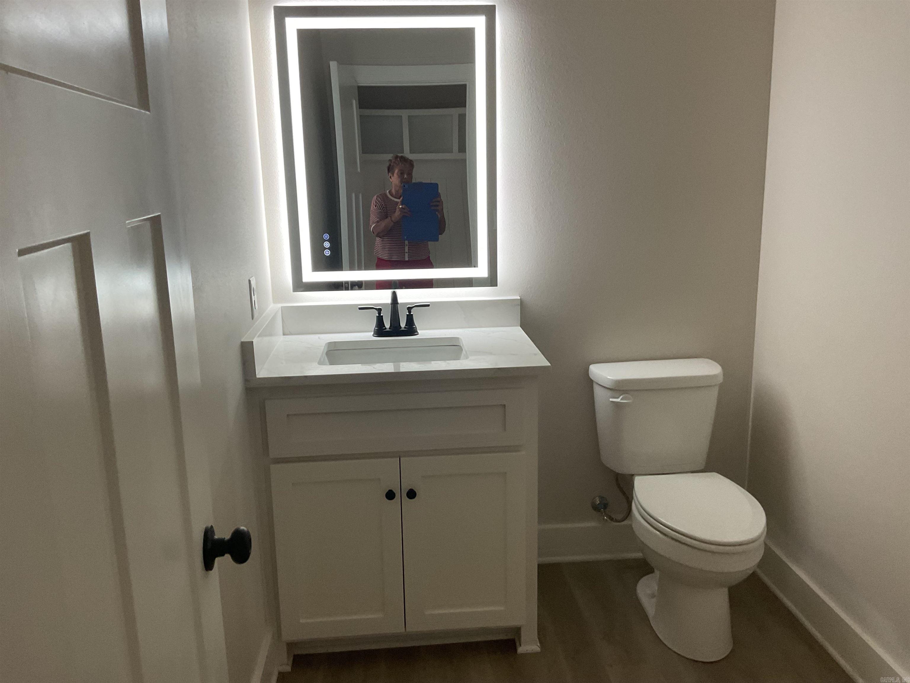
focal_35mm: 29
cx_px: 455
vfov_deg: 48.2
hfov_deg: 61.7
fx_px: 762
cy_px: 342
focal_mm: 3
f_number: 1.8
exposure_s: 1/60
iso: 125
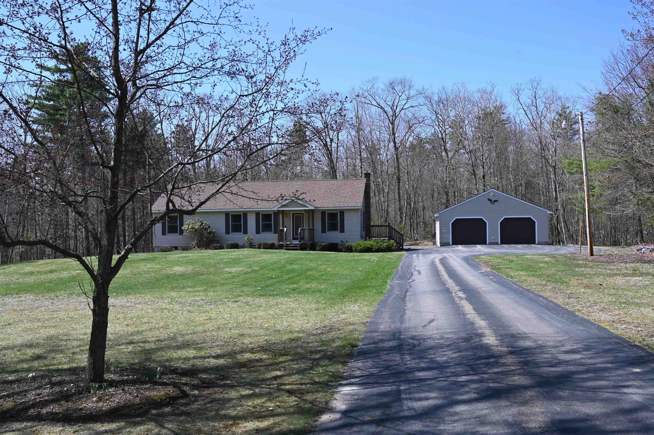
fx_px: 690
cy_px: 218
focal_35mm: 38
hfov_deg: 50.7
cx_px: 327
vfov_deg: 35.0
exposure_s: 1/320
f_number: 6.3
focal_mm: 38
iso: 100
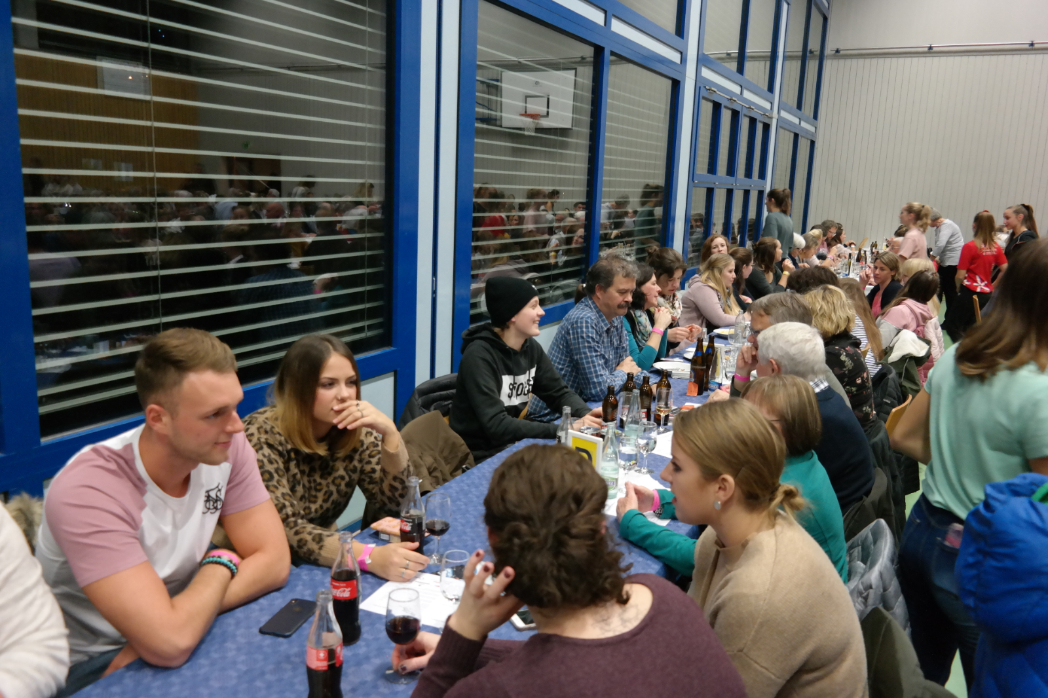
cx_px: 524
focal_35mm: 29
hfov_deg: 63.7
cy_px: 349
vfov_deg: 44.9
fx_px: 844
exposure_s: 1/40
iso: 1600
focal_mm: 19
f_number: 3.5
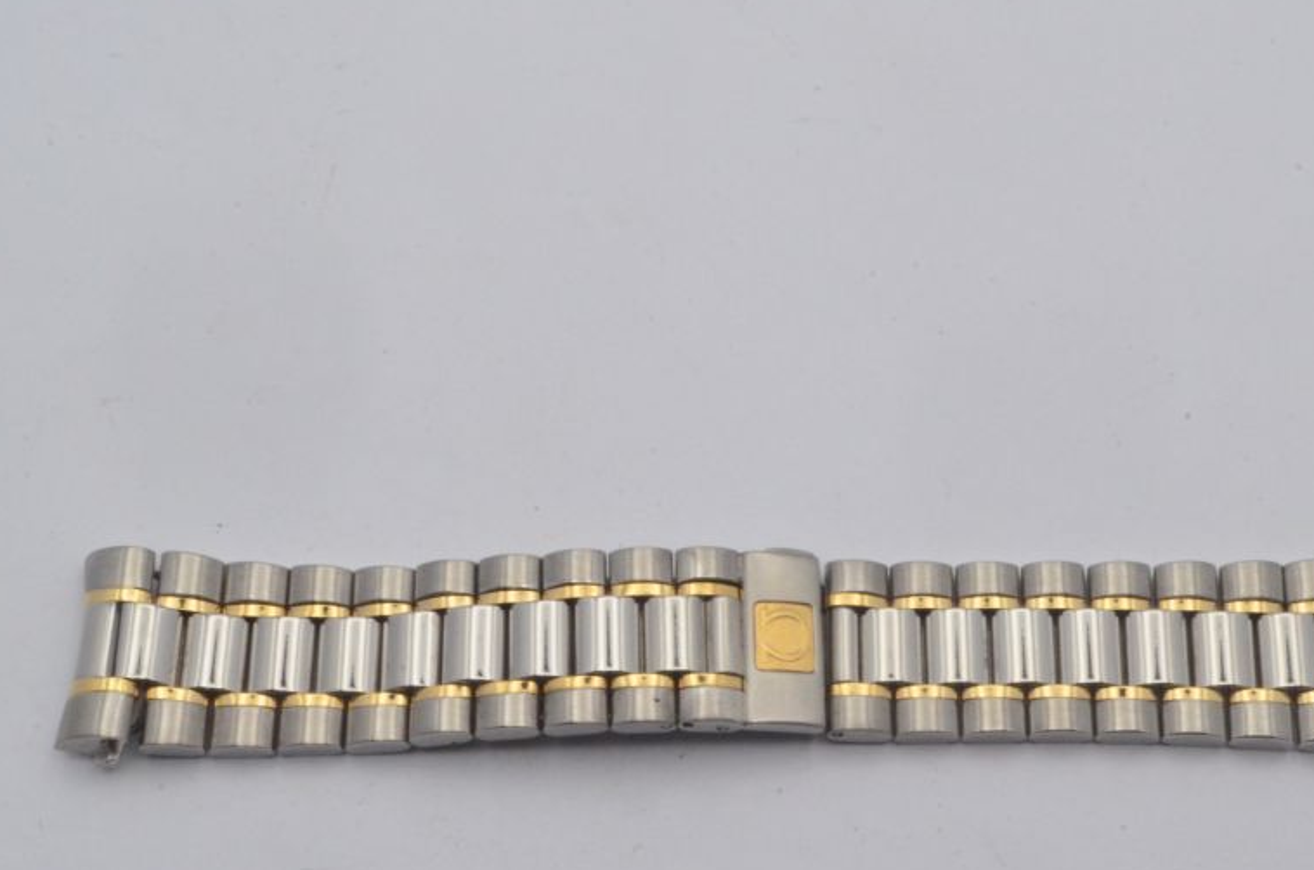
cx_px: 744
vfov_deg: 17.8
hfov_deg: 26.7
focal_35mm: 76
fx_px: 2768
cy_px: 613
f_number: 29
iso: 1250
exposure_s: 1/30
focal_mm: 32
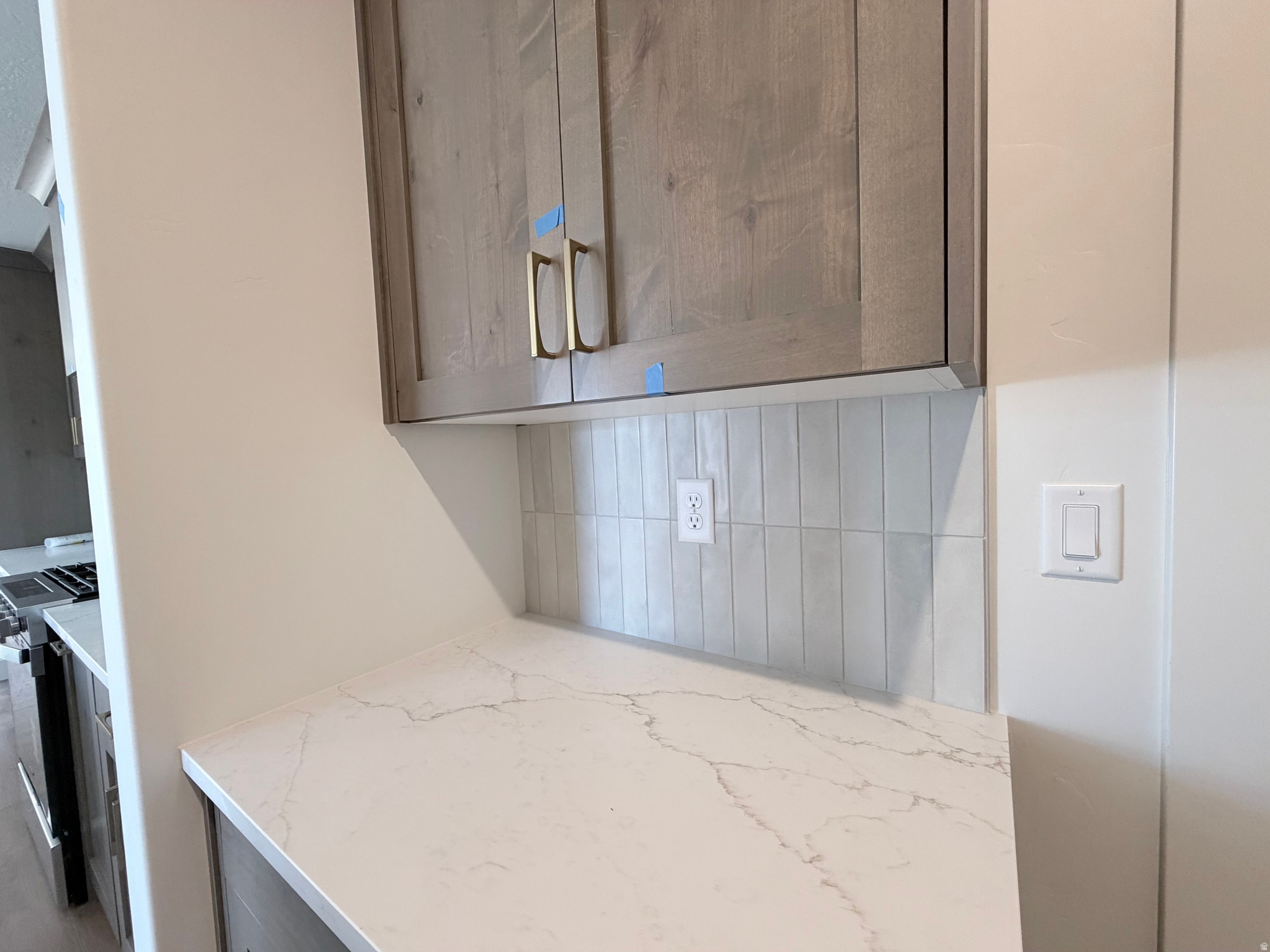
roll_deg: +2.4
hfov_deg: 102.1
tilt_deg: -3.6
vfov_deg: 85.7
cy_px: 476
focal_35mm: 14
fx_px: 514
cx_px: 635
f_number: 2.2
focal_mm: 2.22
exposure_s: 1/60
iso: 200
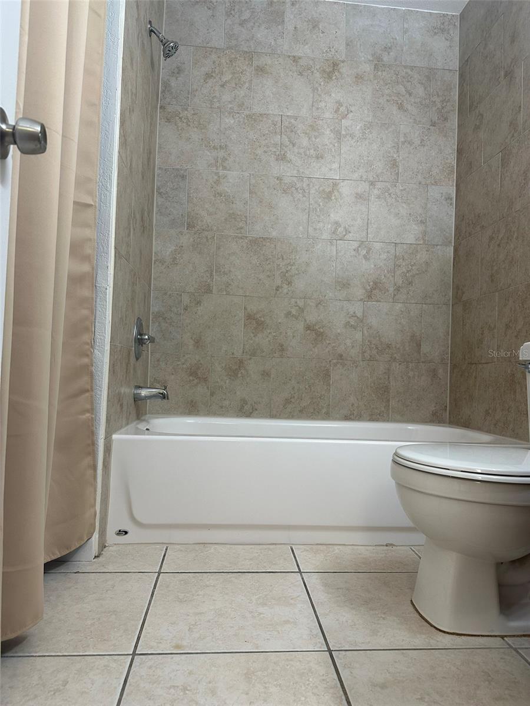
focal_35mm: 24
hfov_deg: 56.8
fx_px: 490
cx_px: 265
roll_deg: -3.2
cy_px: 353
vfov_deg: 71.6
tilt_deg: +1.5
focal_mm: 6.86
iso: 160
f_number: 1.78
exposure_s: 1/120
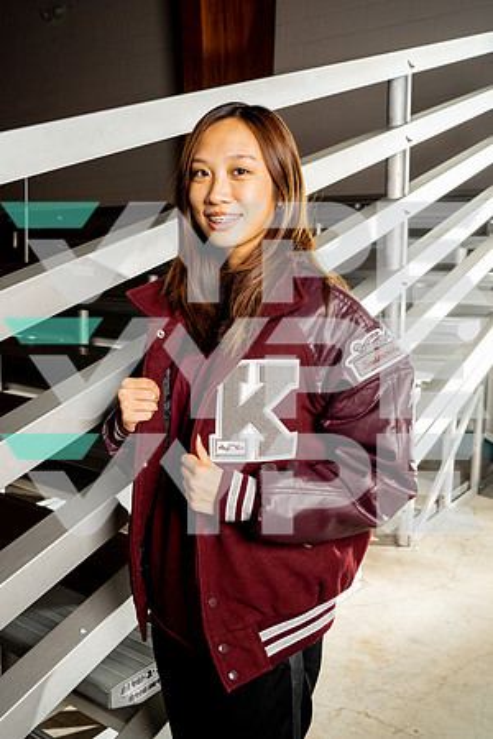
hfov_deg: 37.9
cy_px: 370
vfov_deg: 54.4
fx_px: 719
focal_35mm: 35
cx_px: 246
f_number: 6.3
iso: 200
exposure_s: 1/200
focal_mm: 35
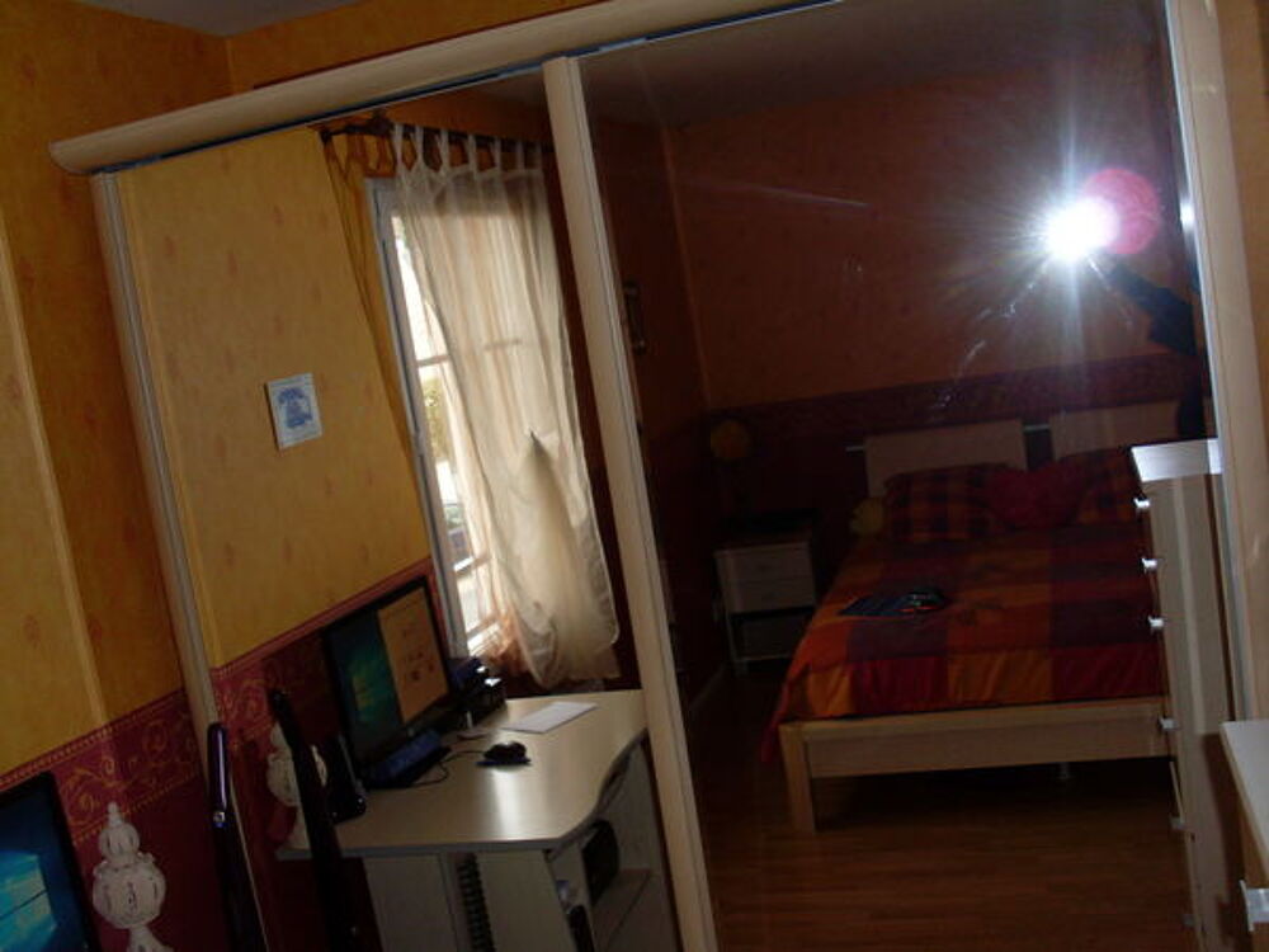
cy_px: 476
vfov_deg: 37.7
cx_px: 634
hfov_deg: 49.0
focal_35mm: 38
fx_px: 1393
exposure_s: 1/45
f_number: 3
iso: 100
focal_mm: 6.3
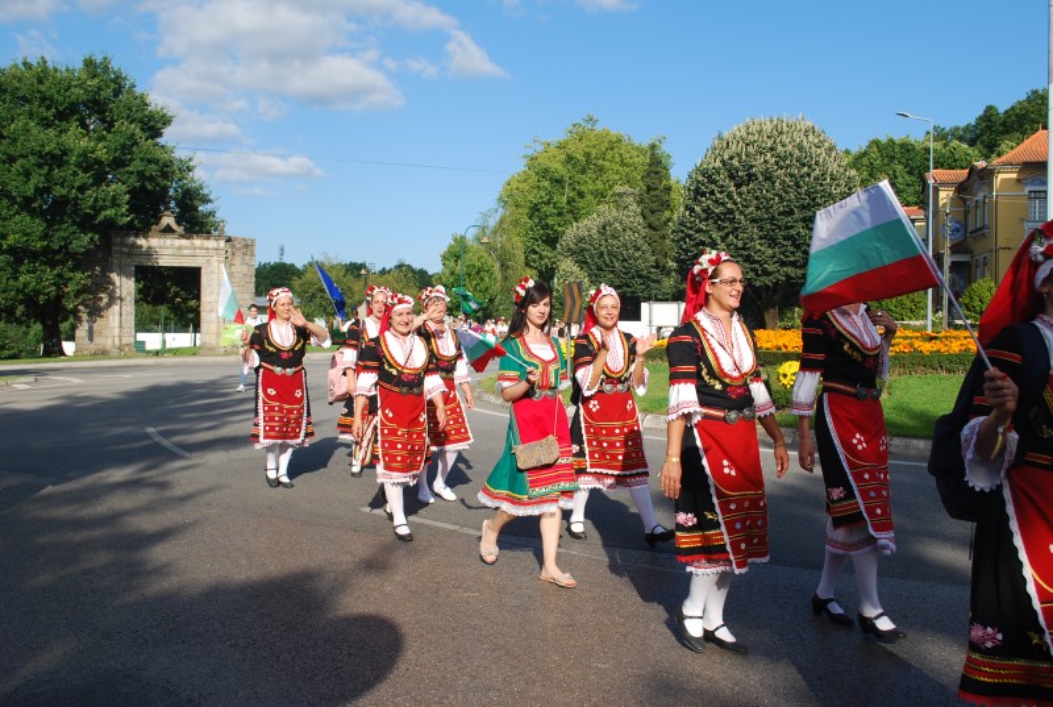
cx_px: 526
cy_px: 354
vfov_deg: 40.1
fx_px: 967
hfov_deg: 57.1
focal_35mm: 33
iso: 100
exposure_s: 1/250
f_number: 8
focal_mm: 22
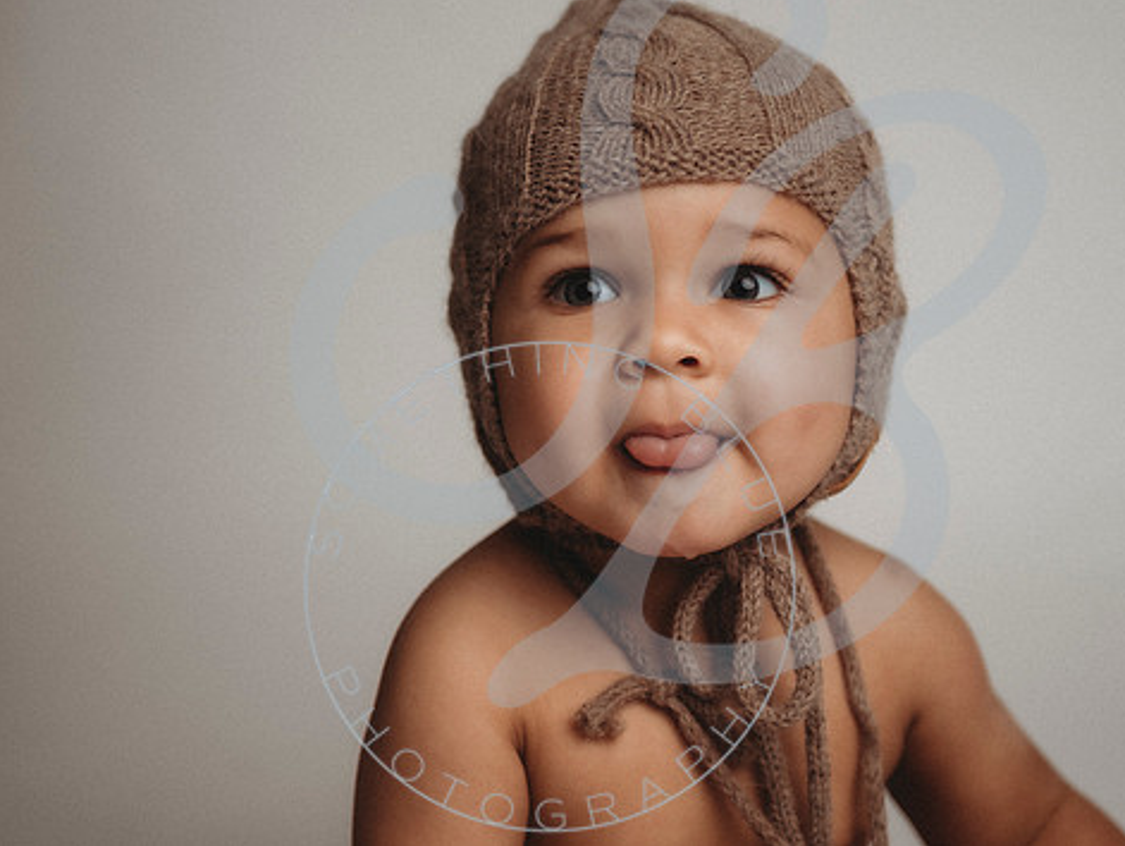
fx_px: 3057
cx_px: 575
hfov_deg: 20.8
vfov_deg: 15.7
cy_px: 386
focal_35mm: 94
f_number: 2.8
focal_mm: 70
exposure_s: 1/125
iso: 100
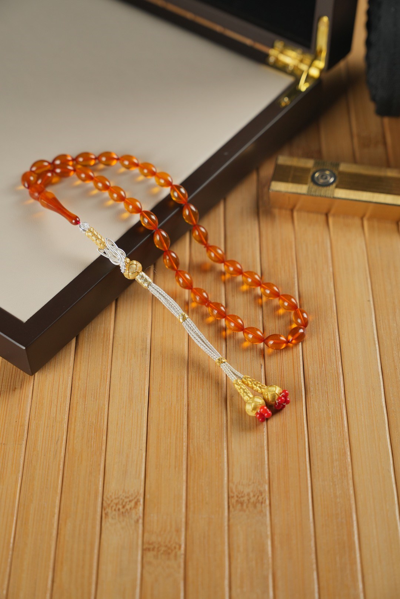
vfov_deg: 28.8
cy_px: 300
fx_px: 1167
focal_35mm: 70
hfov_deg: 19.5
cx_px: 200
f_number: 5.6
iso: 800
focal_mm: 70
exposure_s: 1/125
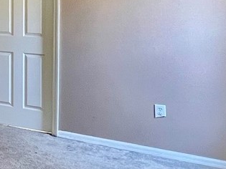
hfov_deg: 20.5
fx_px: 431
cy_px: 3
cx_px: -184
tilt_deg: -0.8
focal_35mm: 66
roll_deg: +0.5
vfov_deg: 21.5
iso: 250
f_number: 1.8
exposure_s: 1/74
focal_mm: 1.57
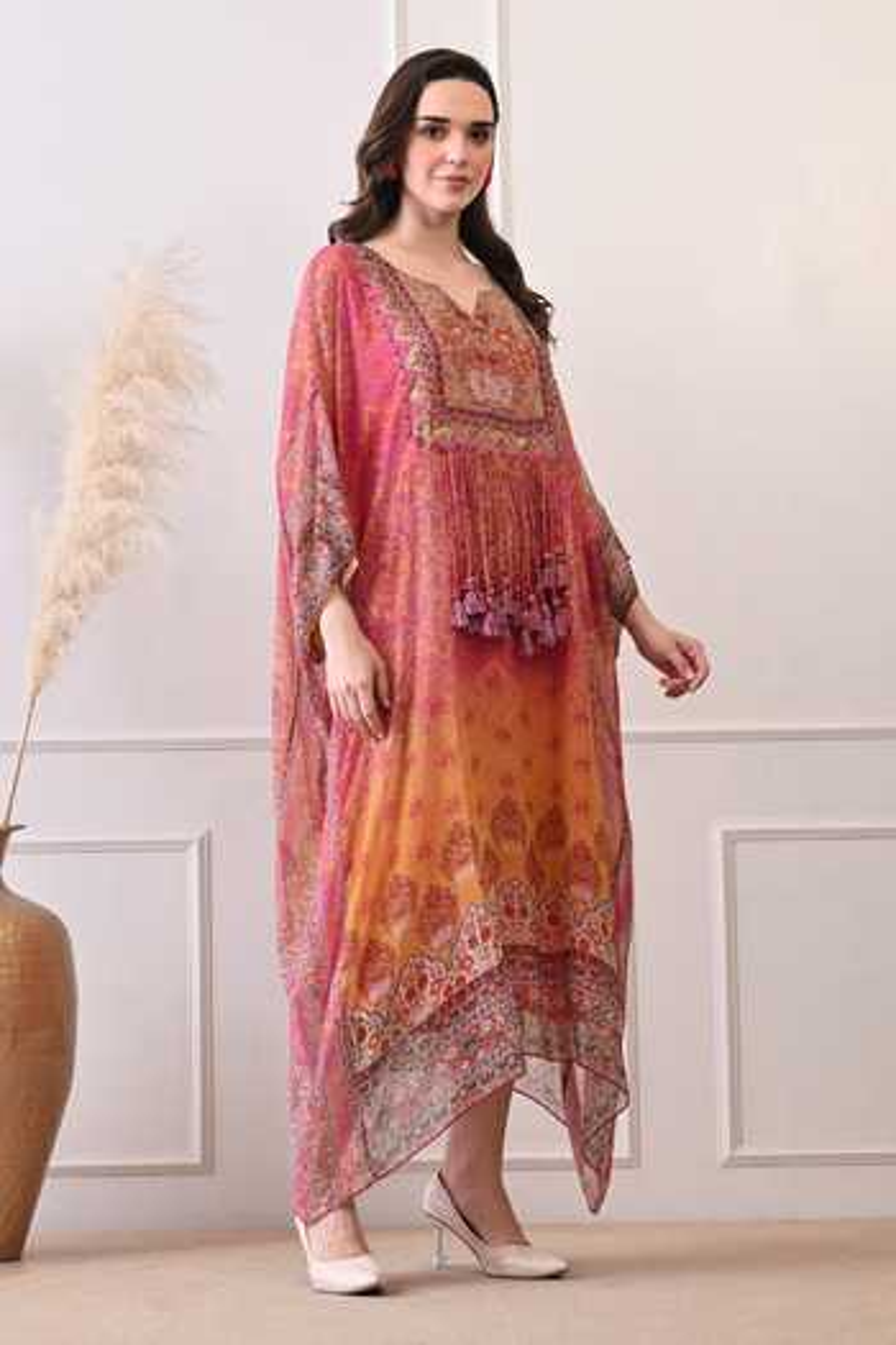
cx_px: 448
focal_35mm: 70
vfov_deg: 28.8
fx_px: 2613
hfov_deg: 19.5
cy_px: 672
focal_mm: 70
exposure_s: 1/160
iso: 320
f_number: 8
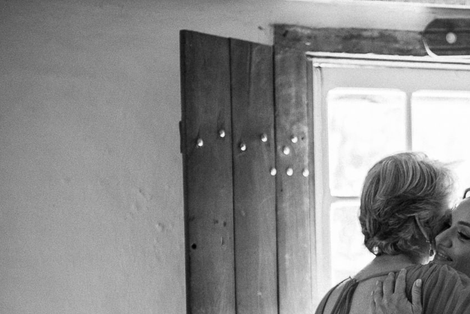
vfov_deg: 15.9
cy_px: 366
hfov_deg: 23.6
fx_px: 1084
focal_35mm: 83
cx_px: 449
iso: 1250
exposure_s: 1/250
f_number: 1.8
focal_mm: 35
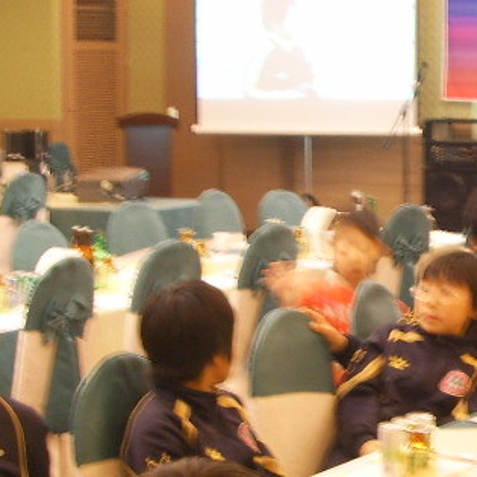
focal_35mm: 112
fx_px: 1746
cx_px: 548
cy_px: 295
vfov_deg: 15.5
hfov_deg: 15.1
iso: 63
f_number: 3.5
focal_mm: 6.6
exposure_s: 1/6
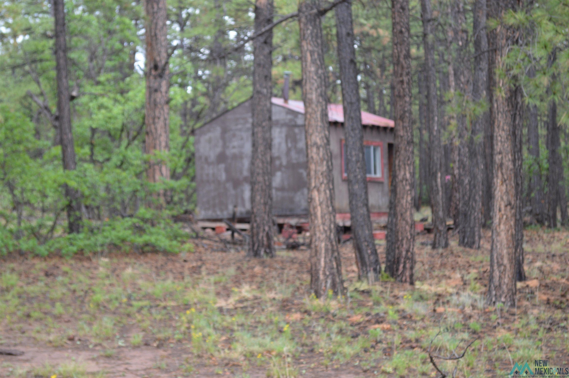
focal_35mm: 82
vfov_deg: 16.5
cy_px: 189
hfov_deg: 24.6
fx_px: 1303
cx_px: 284
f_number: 5.6
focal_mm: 55
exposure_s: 1/80
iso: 400
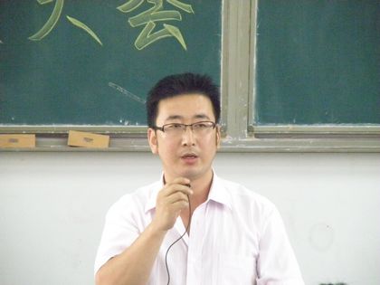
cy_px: 142
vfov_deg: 5.1
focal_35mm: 294
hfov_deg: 6.7
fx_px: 3227
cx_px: 190
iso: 1600
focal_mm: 52.06
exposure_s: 1/60
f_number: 4.6
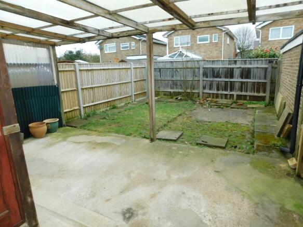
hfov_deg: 73.9
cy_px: 114
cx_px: 152
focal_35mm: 23
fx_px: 201
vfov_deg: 58.9
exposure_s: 1/100
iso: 125
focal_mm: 4
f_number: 3
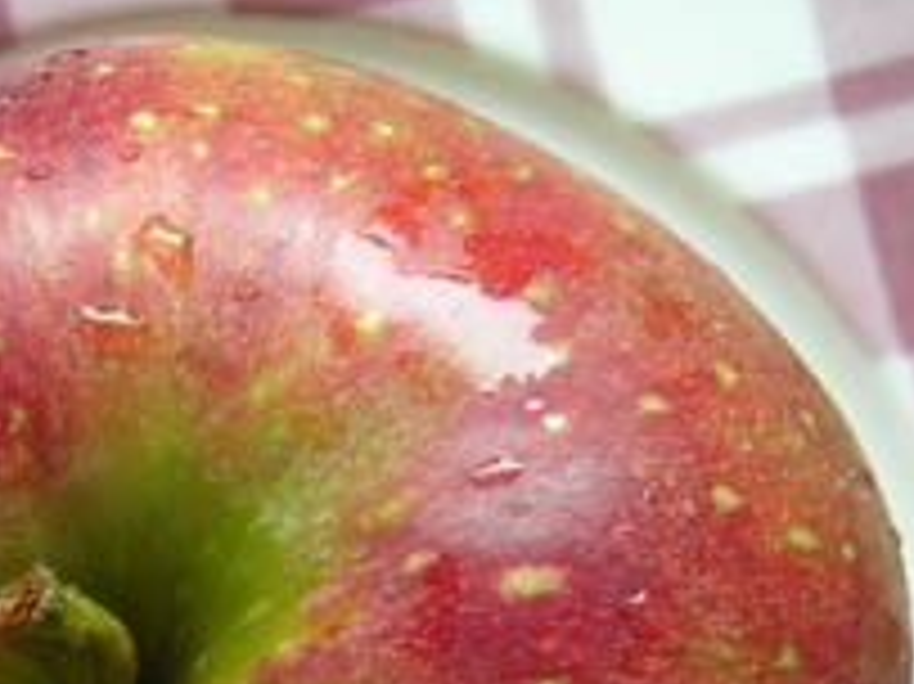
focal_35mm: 97
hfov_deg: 20.2
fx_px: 2560
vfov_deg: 14.9
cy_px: 716
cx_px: 284
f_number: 2.9
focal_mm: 6.2
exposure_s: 1/5.6
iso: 52
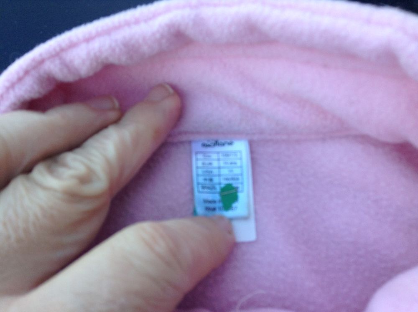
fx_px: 398
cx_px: 209
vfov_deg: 42.8
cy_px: 156
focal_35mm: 33
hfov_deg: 55.4
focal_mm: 3.3
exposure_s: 1/120
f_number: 2.4
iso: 32
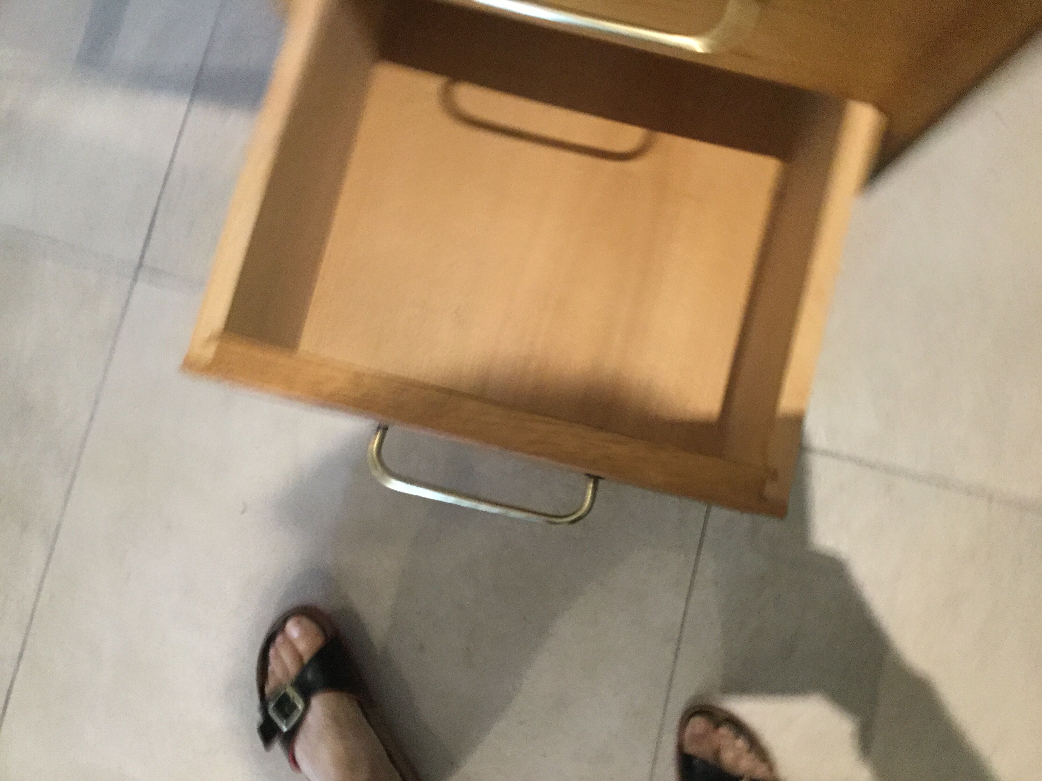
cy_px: 390
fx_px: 933
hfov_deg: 58.4
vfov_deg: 45.4
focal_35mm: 31
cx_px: 521
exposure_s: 1/20
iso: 200
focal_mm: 3.3
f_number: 2.4
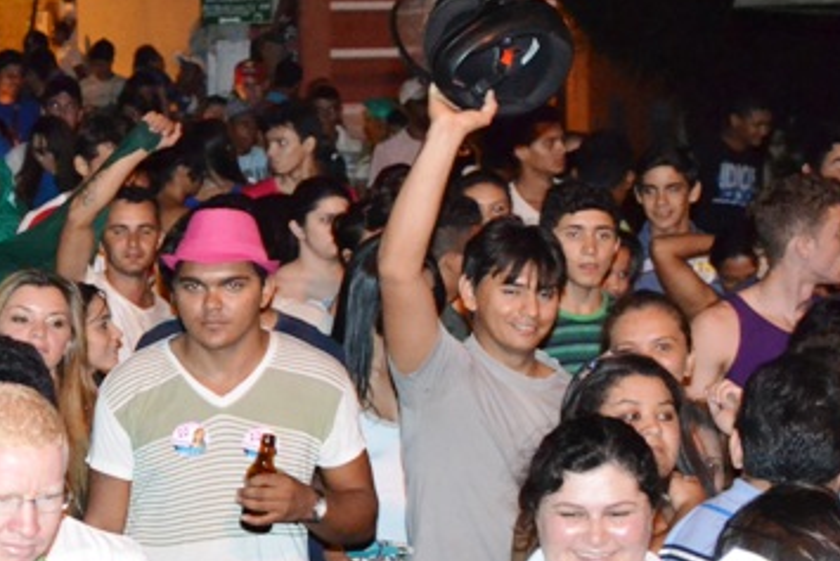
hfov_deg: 12.6
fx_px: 3758
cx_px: 30
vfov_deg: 8.5
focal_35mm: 161
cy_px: 231
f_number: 5.3
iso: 3200
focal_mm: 46
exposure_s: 1/60
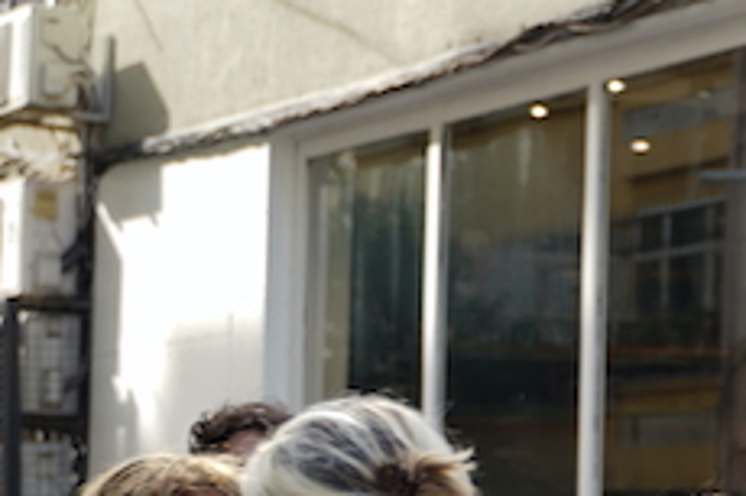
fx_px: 3562
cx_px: 1534
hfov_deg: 10.8
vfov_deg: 8.0
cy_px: 243
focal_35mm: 172
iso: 50
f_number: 2.8
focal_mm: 33
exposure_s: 1/160
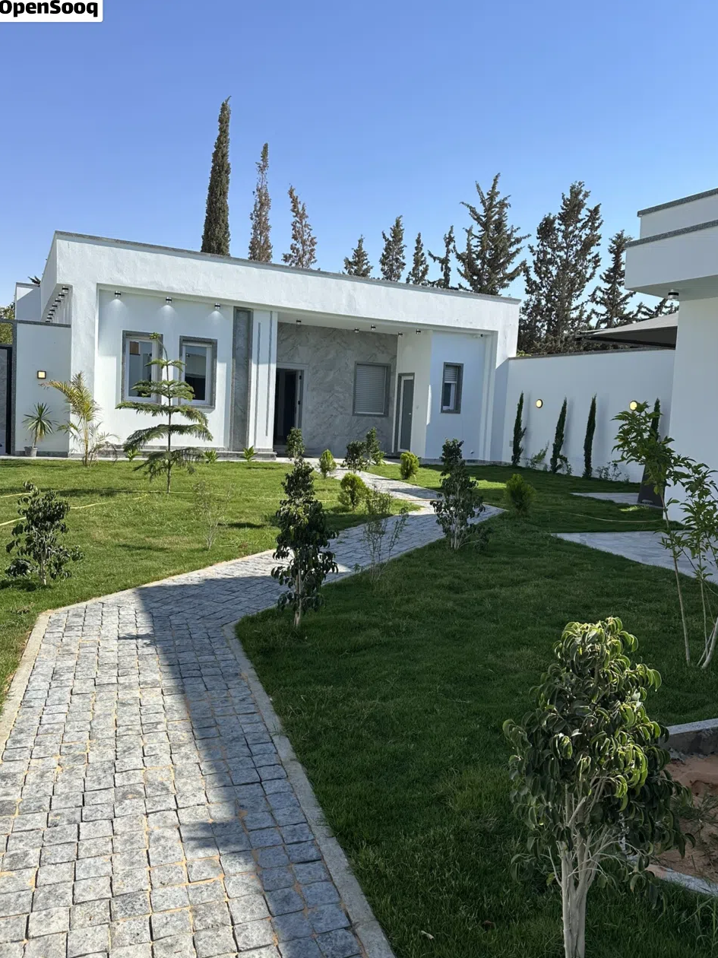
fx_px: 719
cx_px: 363
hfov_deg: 53.1
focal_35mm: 26
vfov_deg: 67.3
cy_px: 468
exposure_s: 1/4184
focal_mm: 6.86
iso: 80
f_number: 1.78
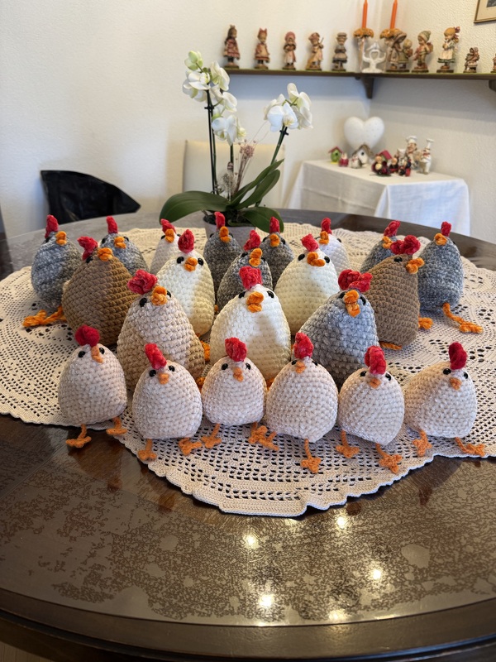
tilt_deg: -25.3
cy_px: 331
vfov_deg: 71.6
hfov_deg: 56.8
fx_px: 459
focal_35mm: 24
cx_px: 248
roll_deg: -1.3
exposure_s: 1/50
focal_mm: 6.76
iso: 160
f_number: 1.78
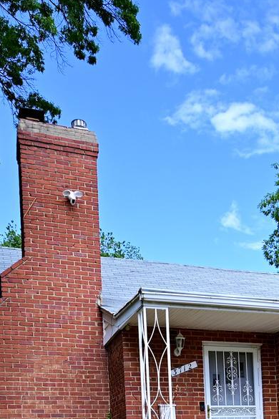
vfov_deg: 34.4
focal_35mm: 49
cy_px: 470
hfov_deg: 26.9
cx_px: 228
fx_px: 570
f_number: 5
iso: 100
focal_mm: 14
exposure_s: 1/320
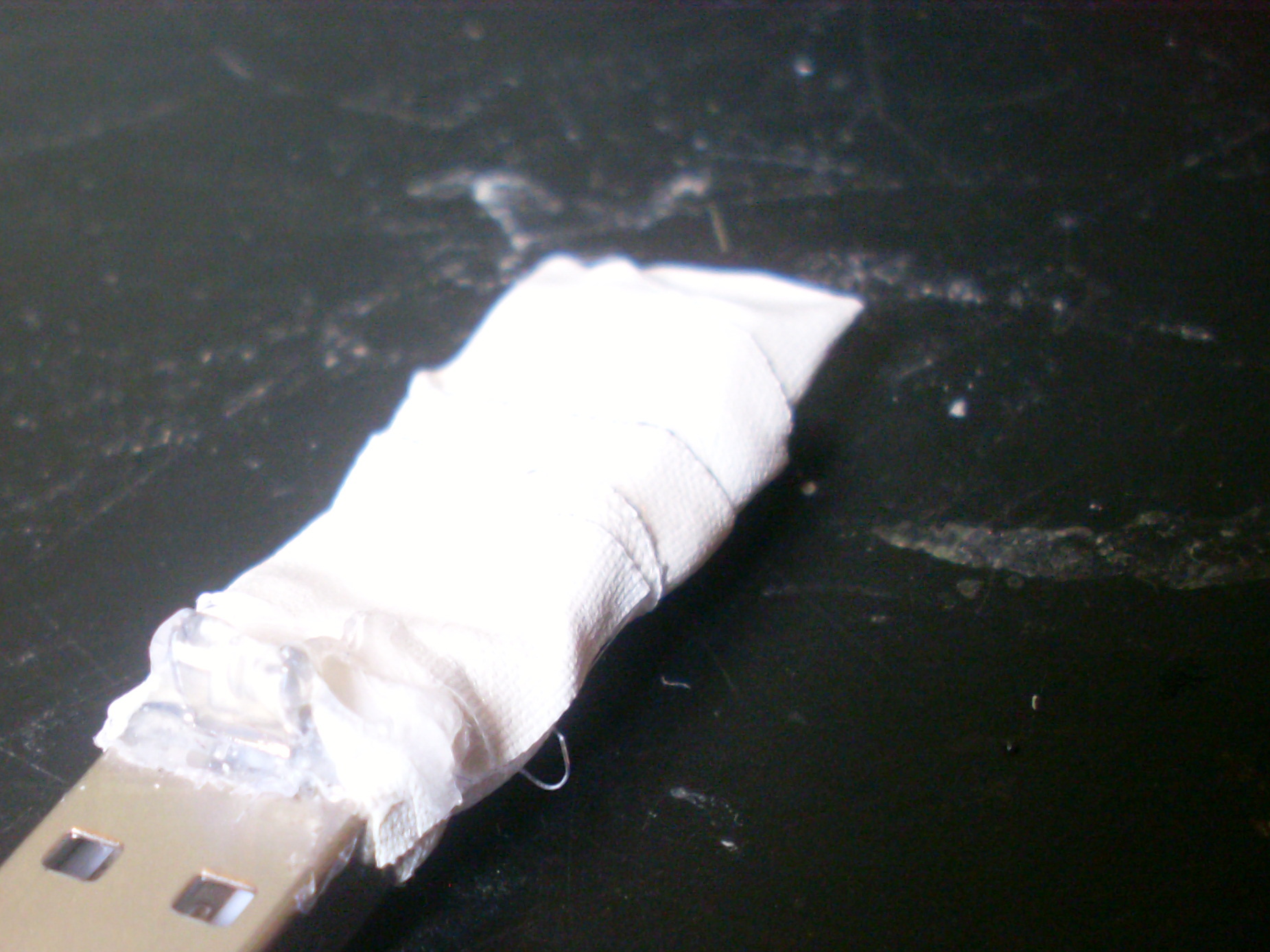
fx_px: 2458
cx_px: 225
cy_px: 835
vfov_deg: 21.5
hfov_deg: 28.3
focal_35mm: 67
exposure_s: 1/20
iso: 200
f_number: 3
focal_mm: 6.3
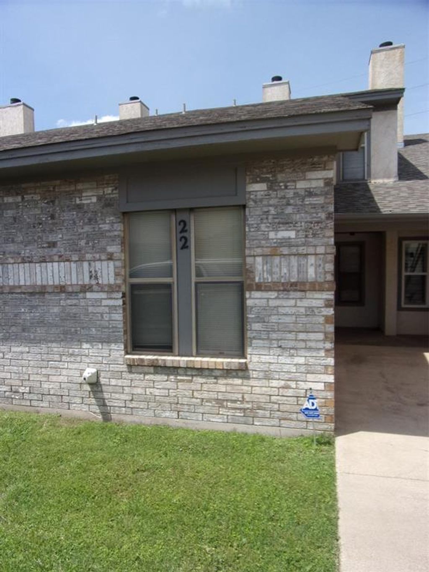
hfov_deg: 56.8
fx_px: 397
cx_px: 214
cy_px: 286
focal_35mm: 24
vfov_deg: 71.6
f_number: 3.3
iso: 80
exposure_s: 1/900
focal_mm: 4.3
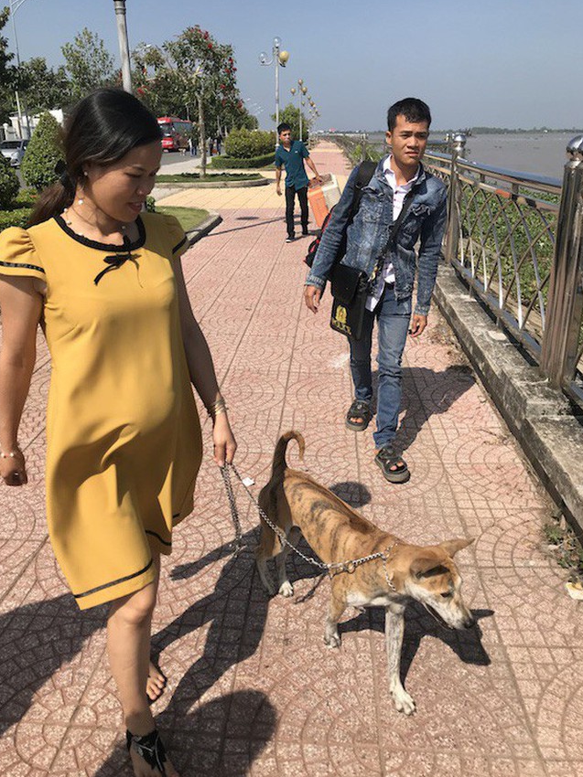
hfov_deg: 48.2
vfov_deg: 61.7
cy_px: 397
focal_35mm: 29
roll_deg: -1.2
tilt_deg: -20.3
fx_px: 652
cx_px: 287
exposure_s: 1/2907
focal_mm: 3.99
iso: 20
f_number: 1.8
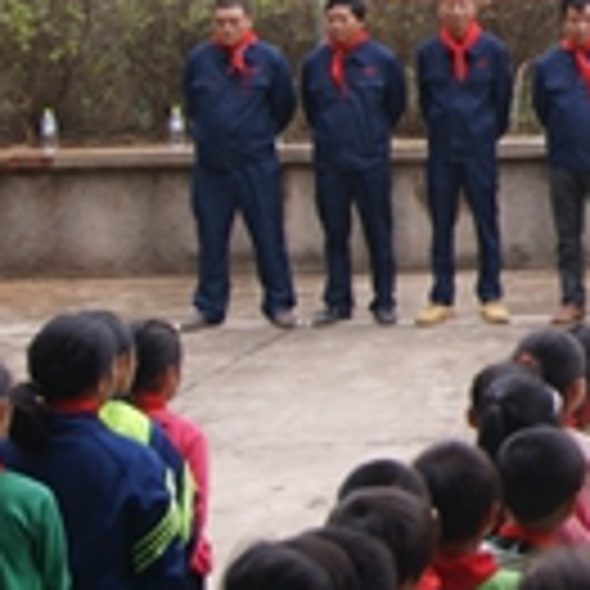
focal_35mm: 163
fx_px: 3143
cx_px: 1360
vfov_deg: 10.6
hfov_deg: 9.6
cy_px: 18
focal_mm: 24
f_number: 7.1
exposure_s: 1/60
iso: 100
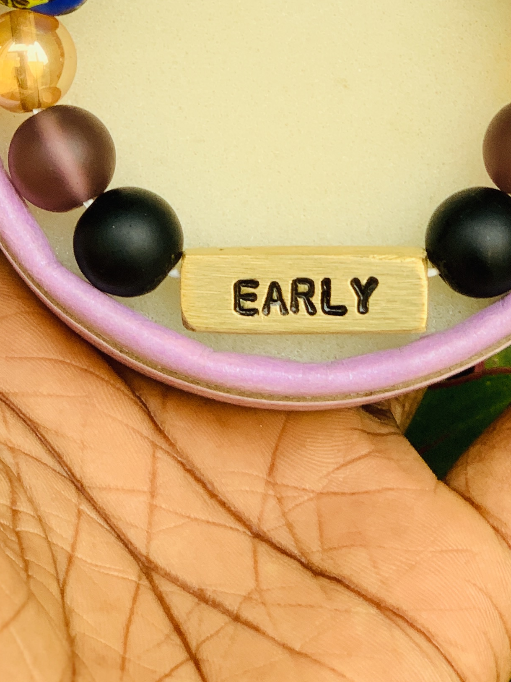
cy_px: 77
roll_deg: -3.6
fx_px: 2539
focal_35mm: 129
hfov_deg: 11.5
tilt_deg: -25.5
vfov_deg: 15.1
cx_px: 301
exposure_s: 1/122
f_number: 2.4
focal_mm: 6
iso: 50
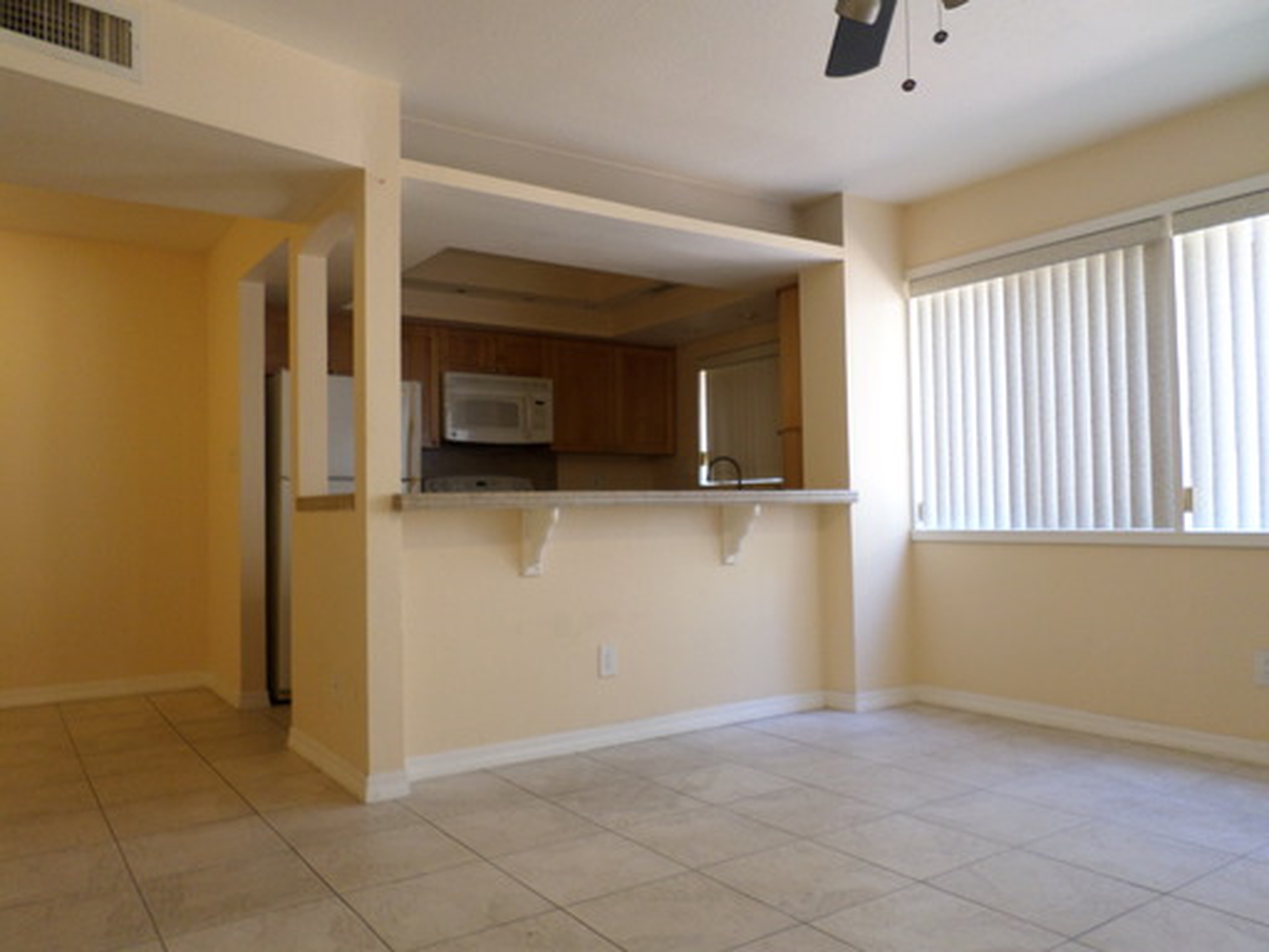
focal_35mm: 25
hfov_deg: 69.4
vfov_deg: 54.9
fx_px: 916
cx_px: 634
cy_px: 476
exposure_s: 1/30
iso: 120
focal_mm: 4.5
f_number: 2.5
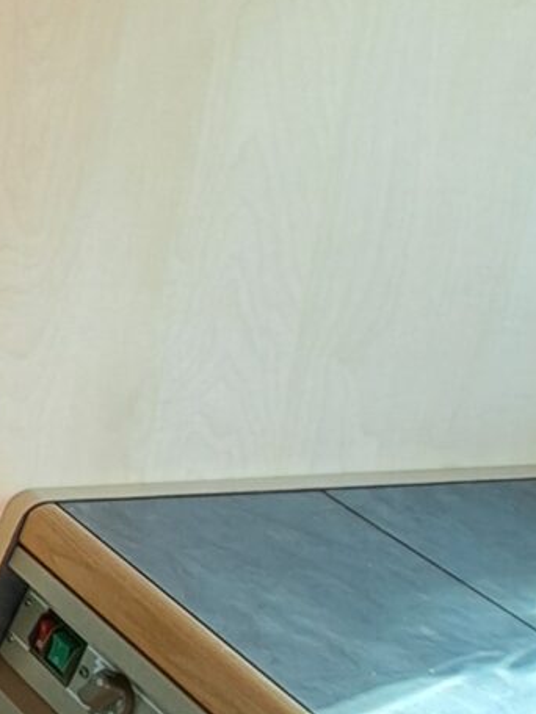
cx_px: -903
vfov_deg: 26.4
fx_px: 1507
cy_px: 191
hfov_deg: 12.7
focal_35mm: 73
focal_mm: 1.74
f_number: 2.2
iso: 50
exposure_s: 1/50
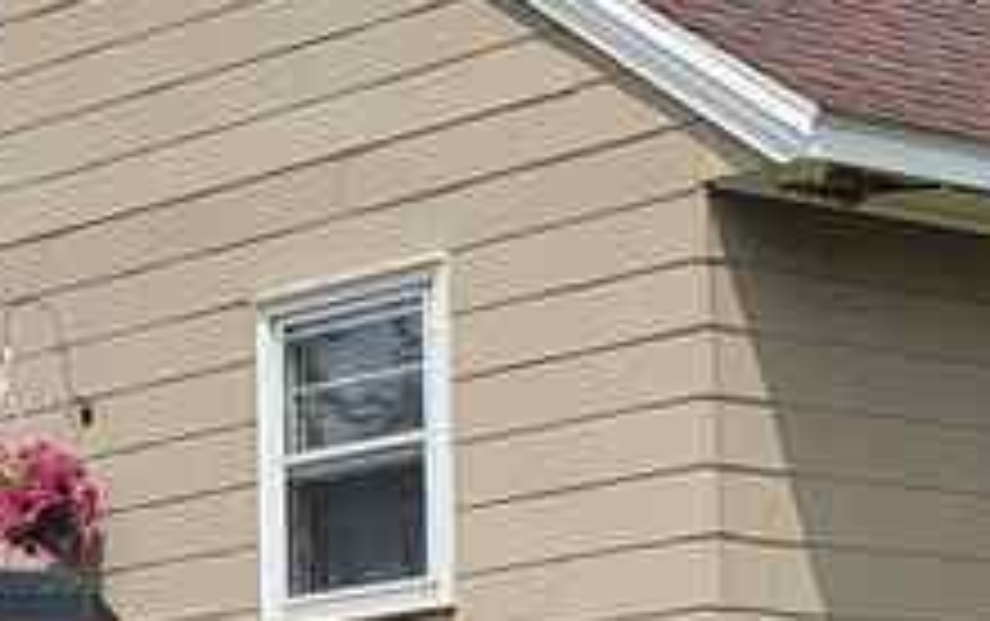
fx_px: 3997
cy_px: 274
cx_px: 544
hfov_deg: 14.1
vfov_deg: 8.9
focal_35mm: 148
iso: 16
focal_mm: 6.7
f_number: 1.8
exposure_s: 1/1605
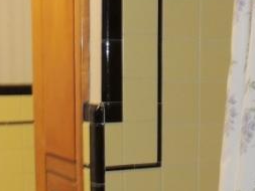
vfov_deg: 15.1
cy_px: 180
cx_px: 136
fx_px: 715
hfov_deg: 20.2
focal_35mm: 97
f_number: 3
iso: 200
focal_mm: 4.3
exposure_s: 1/30
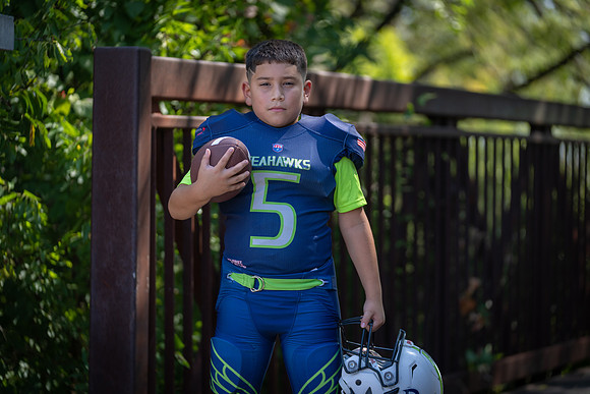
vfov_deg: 10.2
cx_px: 295
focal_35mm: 134
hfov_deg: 15.3
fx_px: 2197
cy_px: 197
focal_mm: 134
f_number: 2.8
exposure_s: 1/320
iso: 100
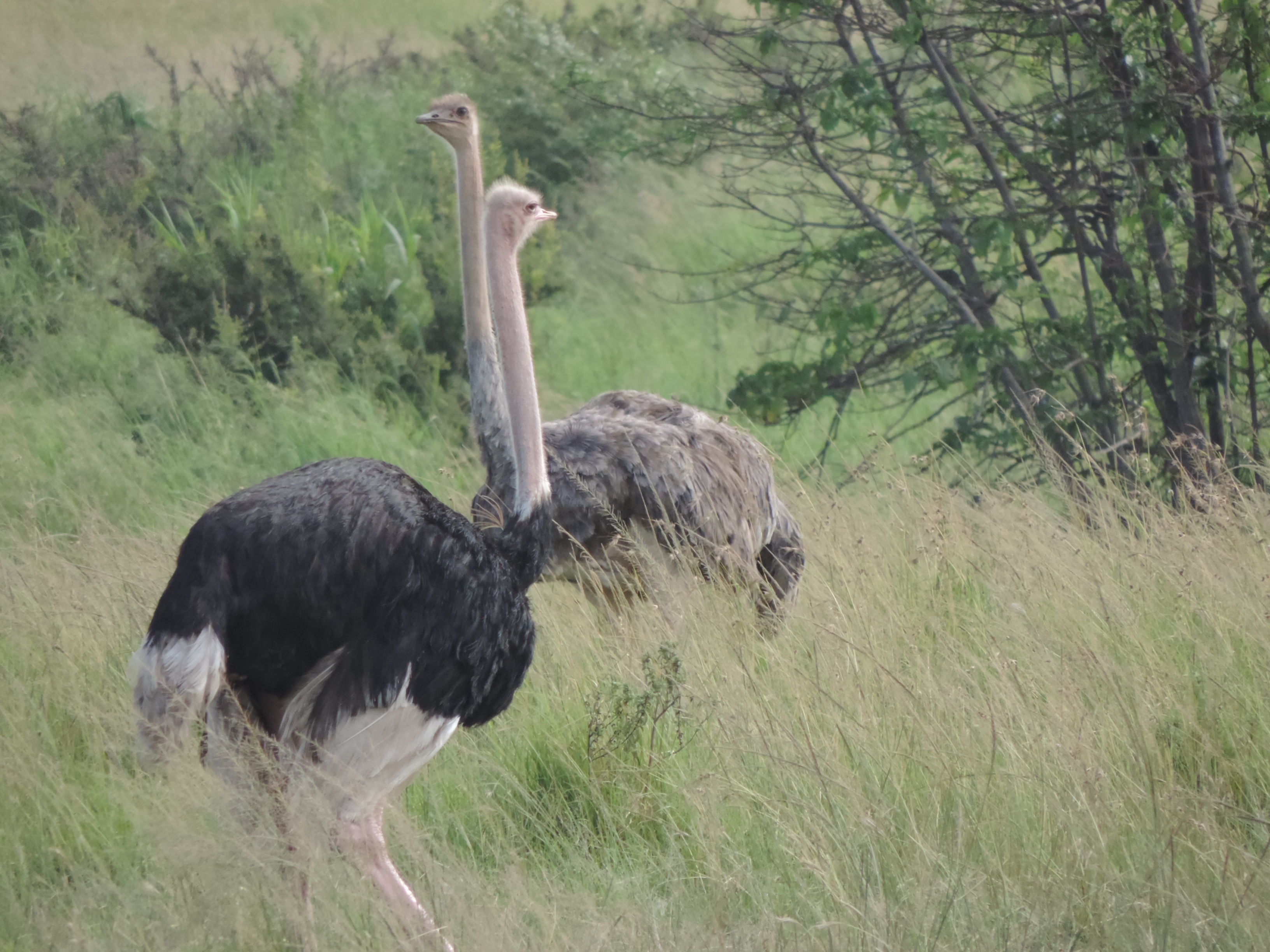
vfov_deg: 1.7
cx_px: 635
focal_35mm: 900
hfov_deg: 2.2
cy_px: 476
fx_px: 33019
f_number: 5.5
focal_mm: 160.5
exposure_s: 1/500
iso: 400
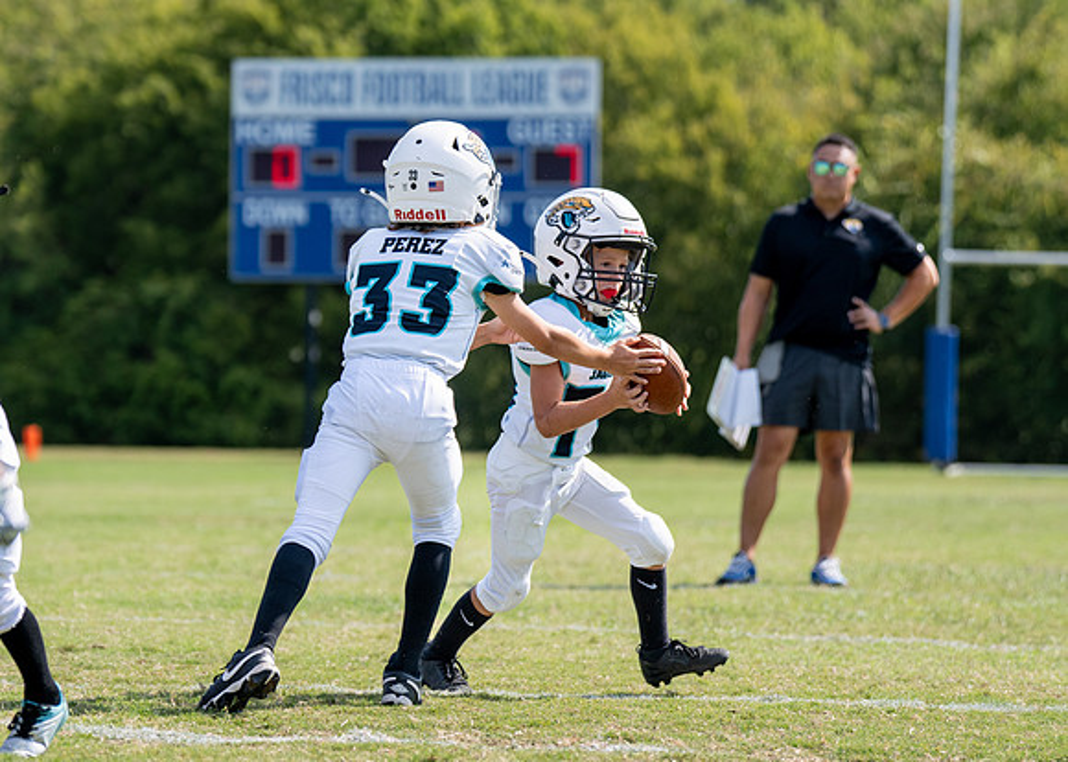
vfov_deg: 7.5
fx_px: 5788
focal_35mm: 191
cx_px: 400
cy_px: 317
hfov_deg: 10.5
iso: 160
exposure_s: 1/2500
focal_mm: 103
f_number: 2.8
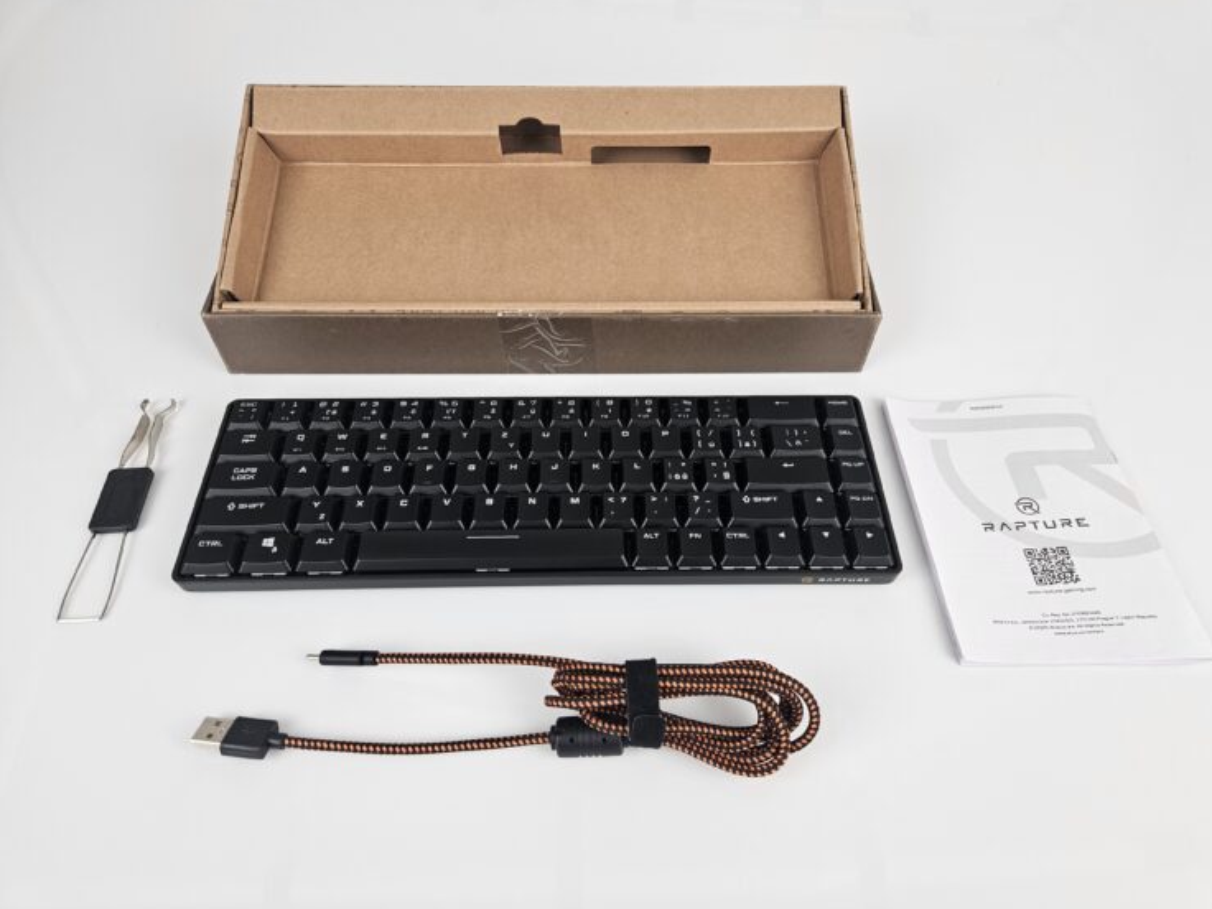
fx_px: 840
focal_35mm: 24
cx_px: 618
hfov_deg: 71.6
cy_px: 454
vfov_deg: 56.8
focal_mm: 5.4
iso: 64
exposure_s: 1/180
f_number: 1.8
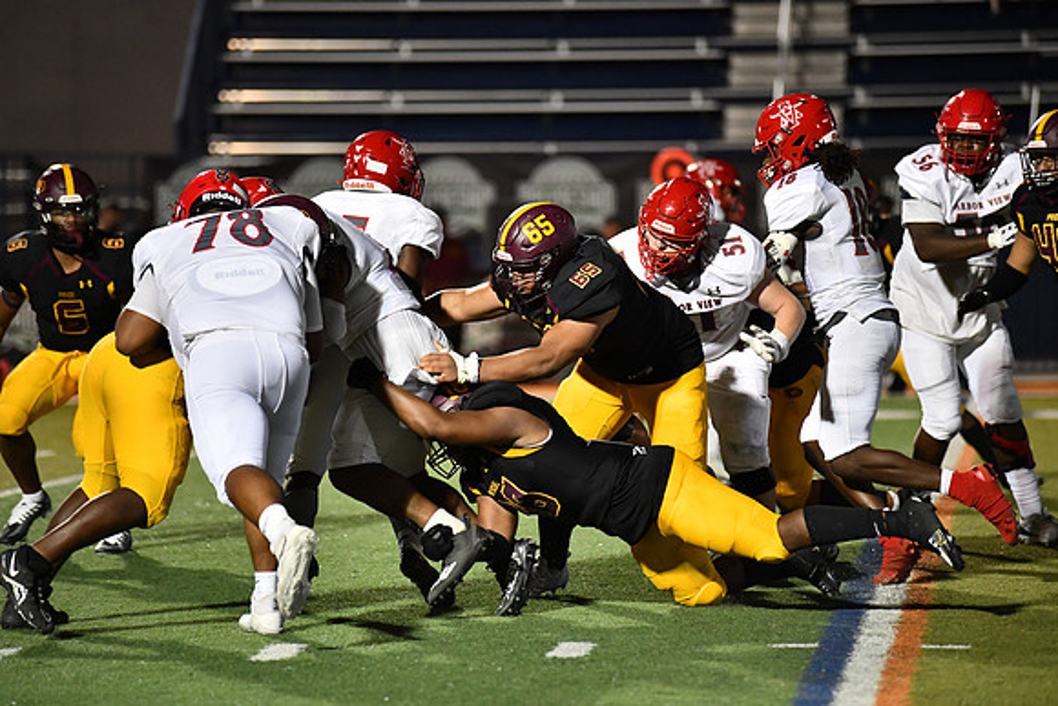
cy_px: 353
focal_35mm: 200
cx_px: 529
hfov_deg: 10.3
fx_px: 5879
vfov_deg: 6.9
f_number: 2.8
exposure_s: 1/1250
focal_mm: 200
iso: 5000
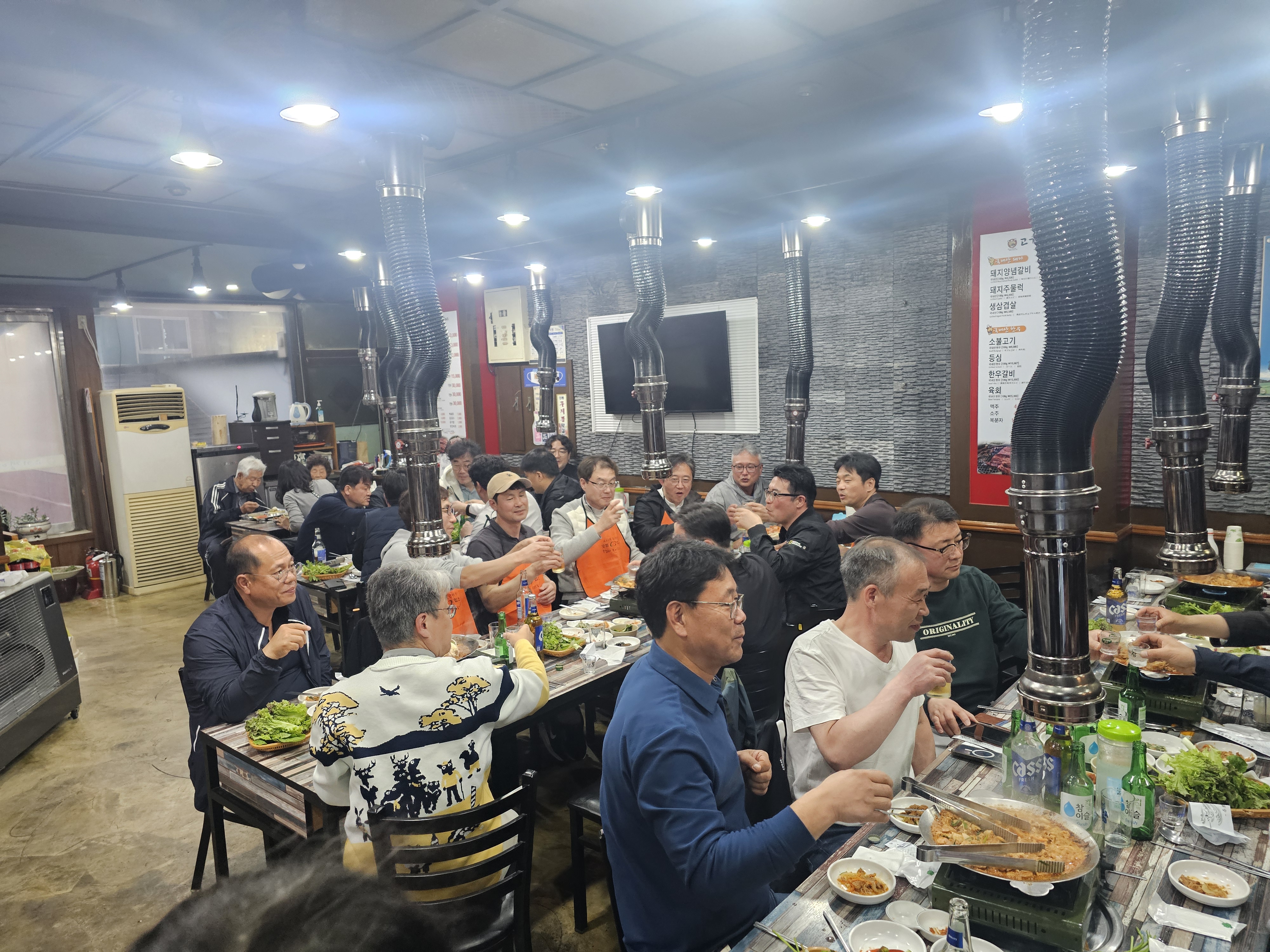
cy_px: 476
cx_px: 635
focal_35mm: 23
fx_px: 844
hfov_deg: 73.9
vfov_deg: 58.9
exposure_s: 1/120
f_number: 1.7
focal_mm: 6.3
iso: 640
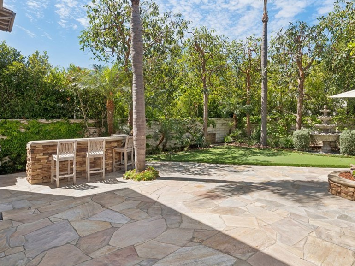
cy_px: 122
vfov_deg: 58.8
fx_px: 236
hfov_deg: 73.5
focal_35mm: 23
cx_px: 204
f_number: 9
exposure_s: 1/125
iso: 80
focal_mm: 18
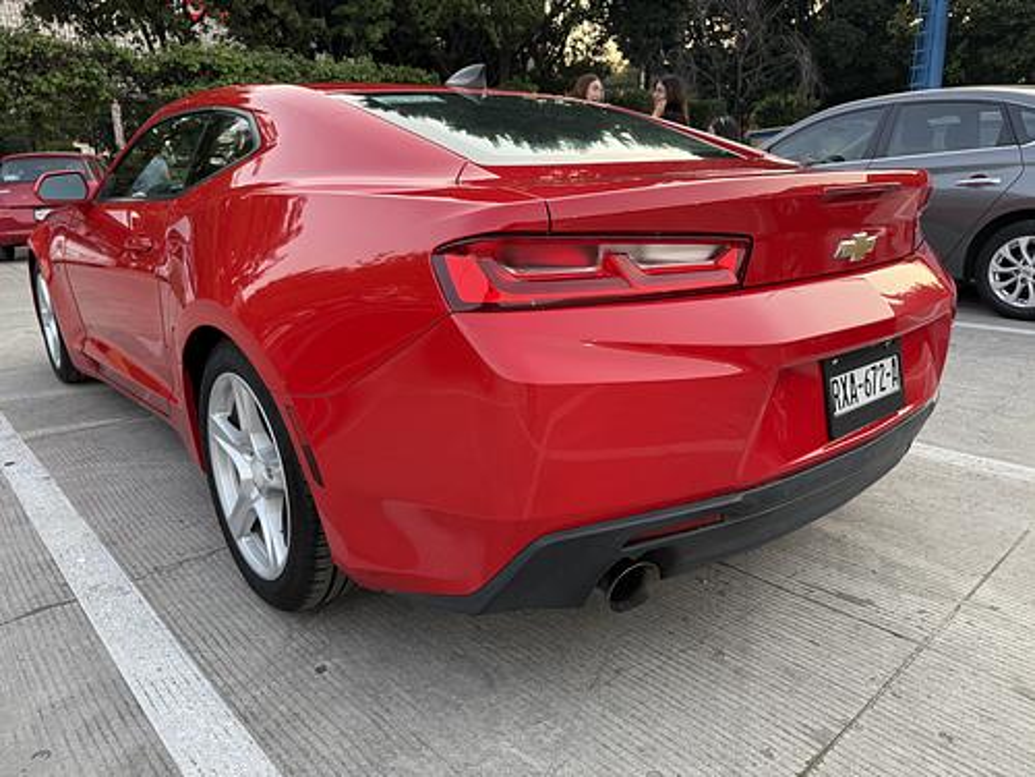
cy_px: 388
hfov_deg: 71.6
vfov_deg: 56.8
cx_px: 518
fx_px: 718
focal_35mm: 24
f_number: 1.78
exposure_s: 1/261
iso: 100
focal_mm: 6.76
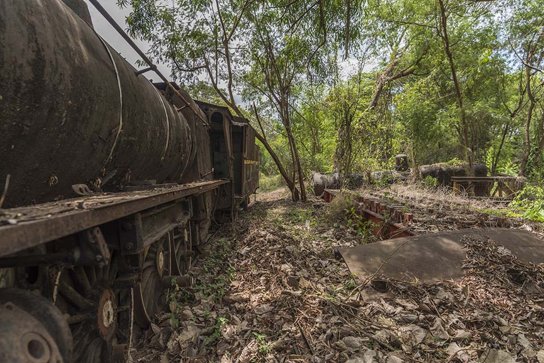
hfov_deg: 73.7
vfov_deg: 53.2
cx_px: 272
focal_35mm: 24
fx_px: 363
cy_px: 182
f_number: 5
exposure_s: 1/250
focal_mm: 24
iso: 125
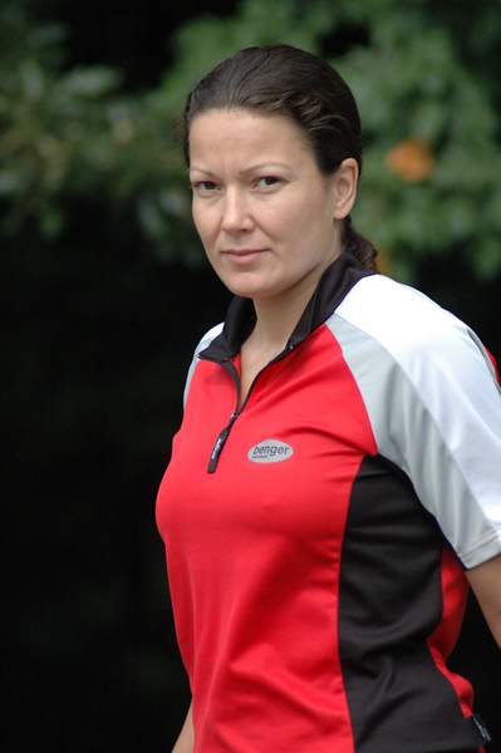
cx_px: 250
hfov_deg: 4.4
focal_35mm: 315
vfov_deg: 6.5
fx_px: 6587
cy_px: 376
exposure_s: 1/1500
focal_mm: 210
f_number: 5
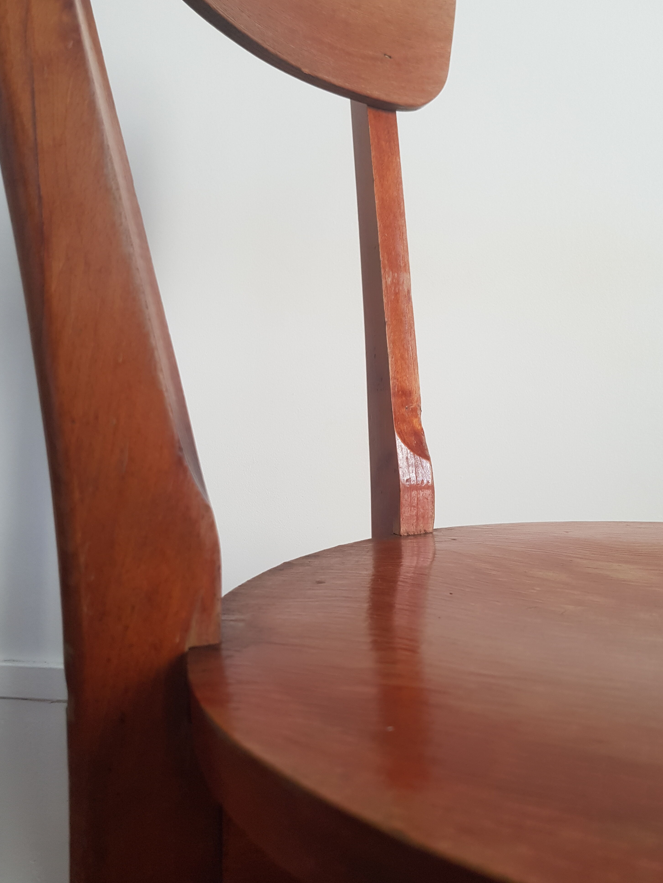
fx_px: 690
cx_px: 337
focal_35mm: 27
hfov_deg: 51.3
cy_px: 446
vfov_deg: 65.3
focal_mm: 4.2
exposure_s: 1/60
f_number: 1.7
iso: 100
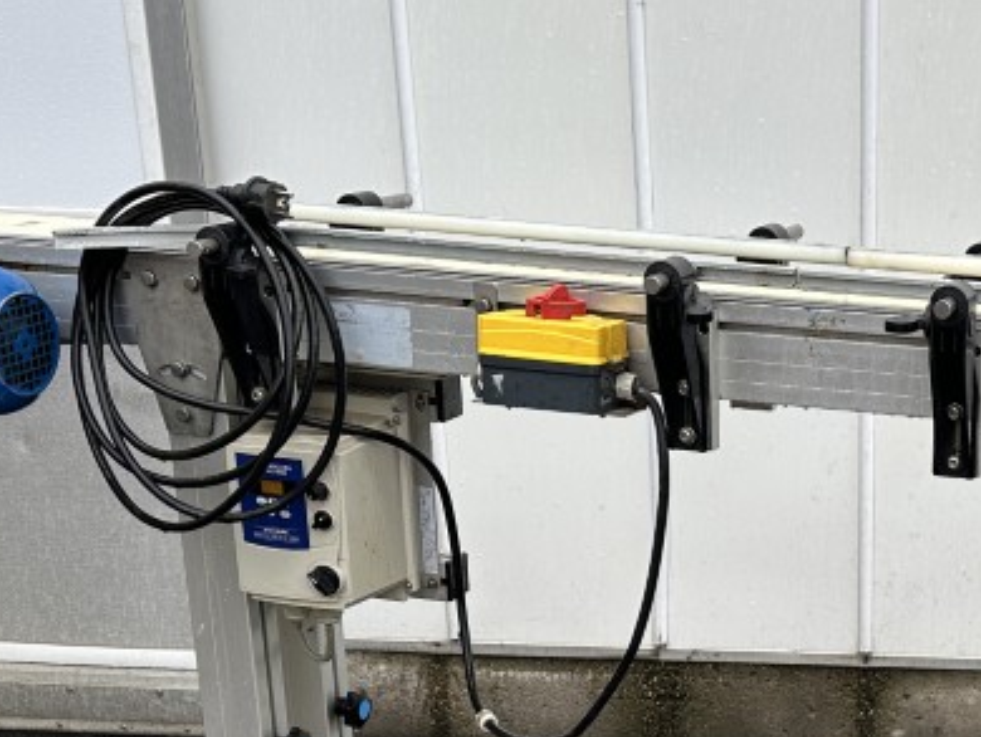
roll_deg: -1.3
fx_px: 1786
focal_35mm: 63
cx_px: 928
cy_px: 682
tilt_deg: -23.3
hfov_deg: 29.1
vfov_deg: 22.7
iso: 64
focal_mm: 6.86
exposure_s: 1/165
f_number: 1.78
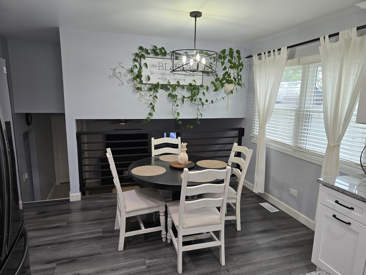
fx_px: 243
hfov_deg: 73.9
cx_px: 183
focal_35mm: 23
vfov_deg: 58.9
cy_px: 138
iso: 100
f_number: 1.7
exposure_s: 1/120
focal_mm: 6.3
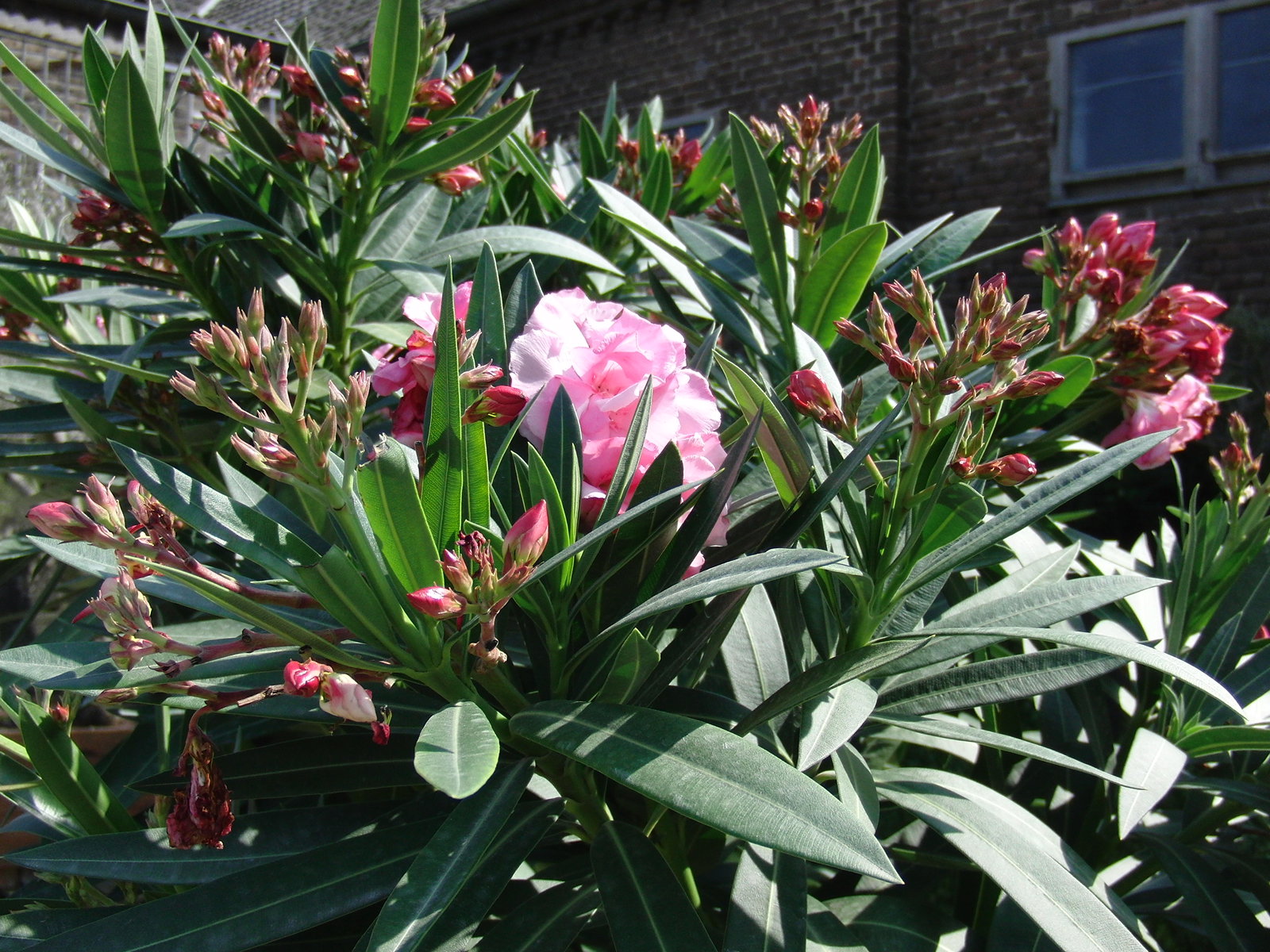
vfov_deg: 38.7
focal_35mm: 37
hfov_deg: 50.1
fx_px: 1357
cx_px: 635
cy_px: 476
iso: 100
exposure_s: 1/640
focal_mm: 6.42
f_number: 3.6
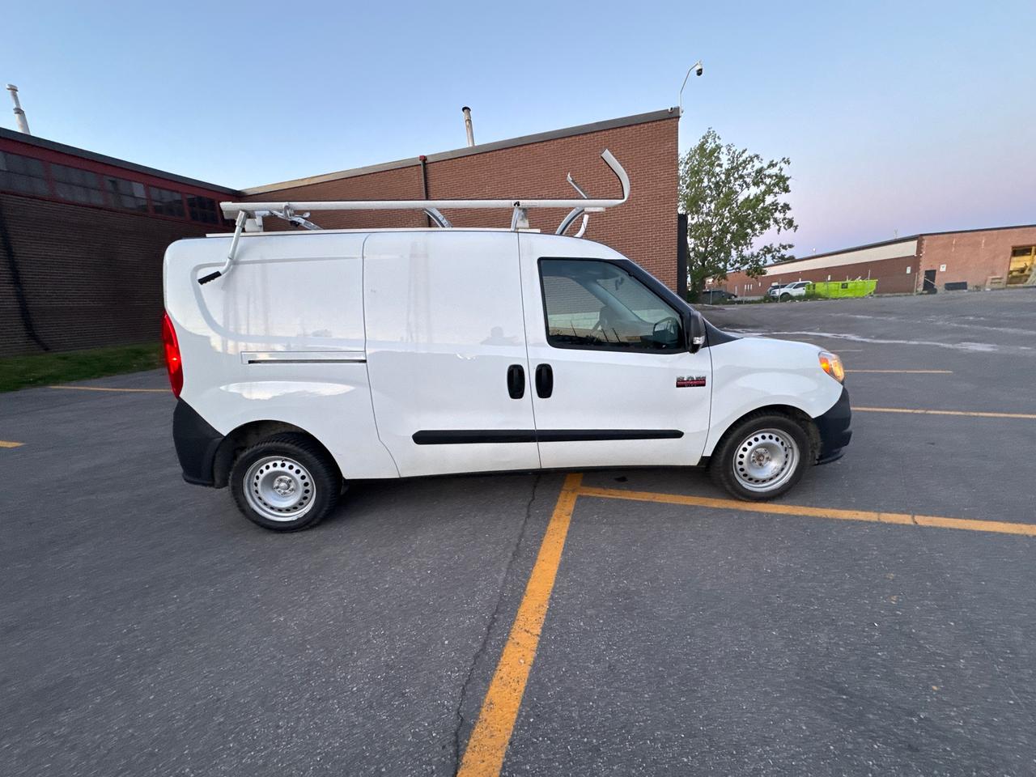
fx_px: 419
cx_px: 518
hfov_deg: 102.1
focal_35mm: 14
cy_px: 388
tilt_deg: -11.3
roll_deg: +4.7
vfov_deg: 85.7
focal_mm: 2.22
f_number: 2.2
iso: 320
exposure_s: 1/100
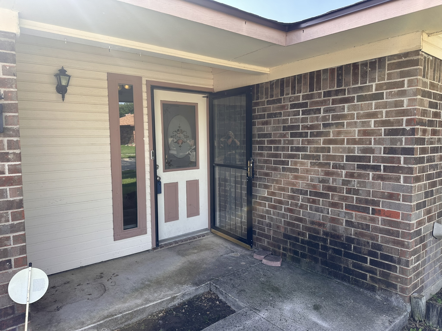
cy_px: 166
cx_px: 221
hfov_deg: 71.6
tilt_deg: -5.1
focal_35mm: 24
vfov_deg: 56.8
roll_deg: +0.0
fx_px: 306
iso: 80
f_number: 1.78
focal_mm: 6.86
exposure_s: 1/680
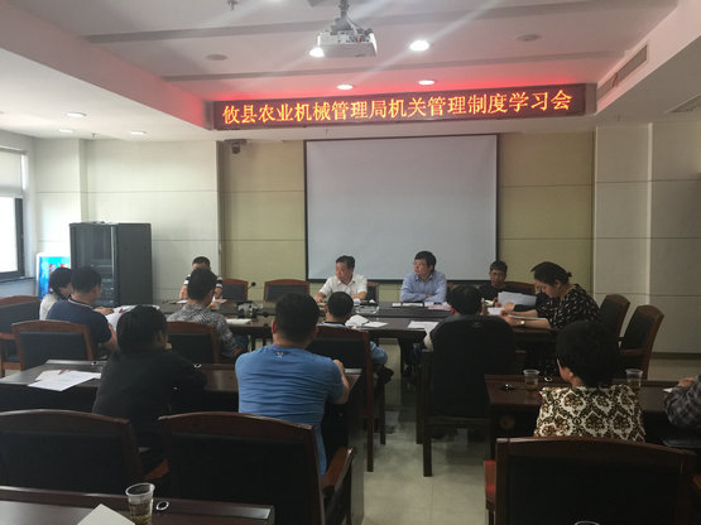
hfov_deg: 61.7
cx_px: 350
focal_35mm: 29
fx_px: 587
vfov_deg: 48.2
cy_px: 262
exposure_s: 1/33
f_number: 2.2
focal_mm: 4.15
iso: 80
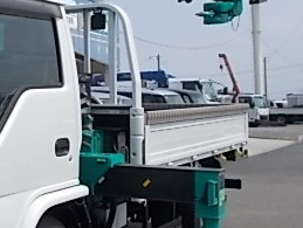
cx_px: -26
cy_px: 124
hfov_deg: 24.6
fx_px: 649
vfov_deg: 19.9
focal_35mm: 74
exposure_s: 1/200
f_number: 8.6
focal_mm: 5.3
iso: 80
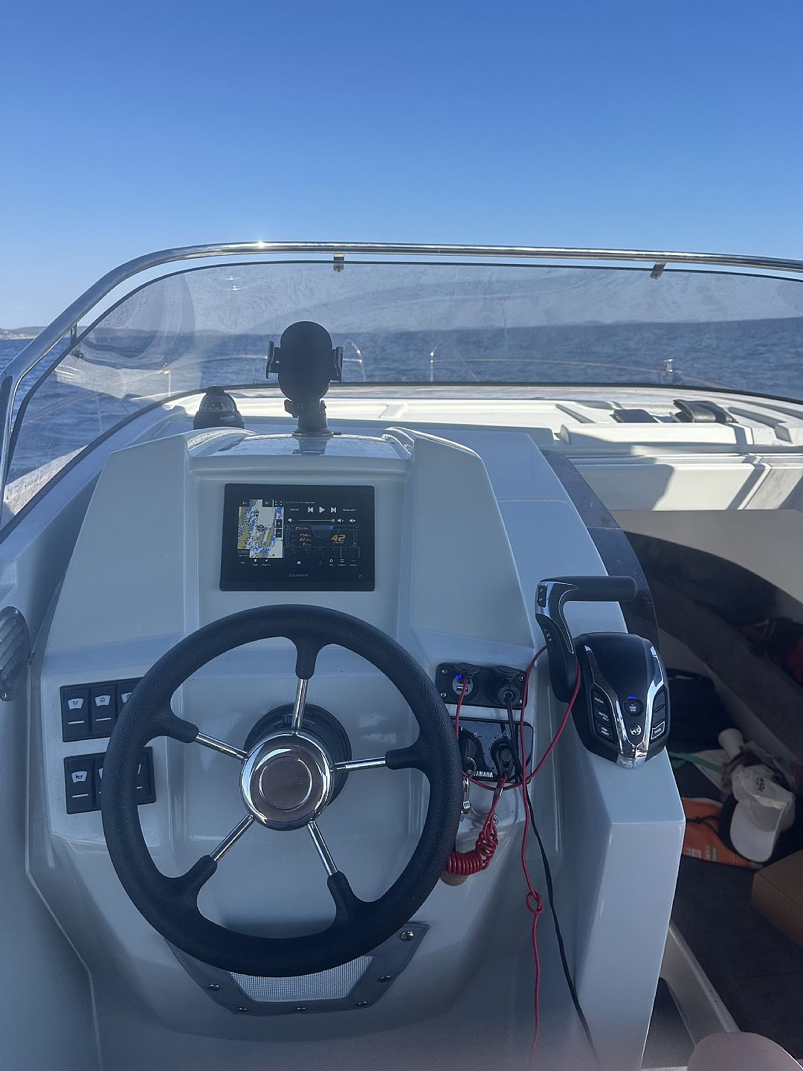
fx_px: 742
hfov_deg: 56.8
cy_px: 536
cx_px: 402
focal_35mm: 24
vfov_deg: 71.6
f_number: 1.78
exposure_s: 1/3155
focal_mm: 6.86
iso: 80
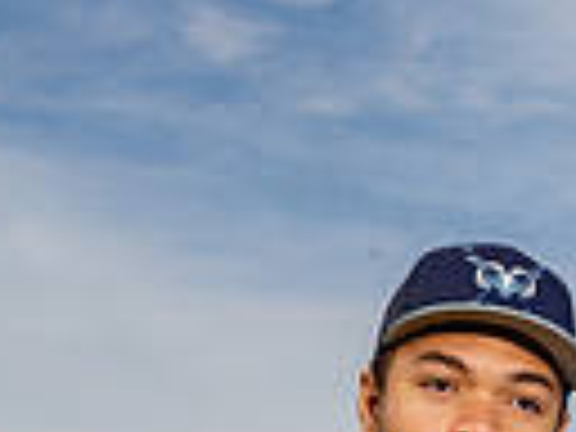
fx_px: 3927
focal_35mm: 236
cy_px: 1008
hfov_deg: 8.4
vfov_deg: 6.1
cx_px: 396
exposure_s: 1/250
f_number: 11
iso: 160
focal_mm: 70
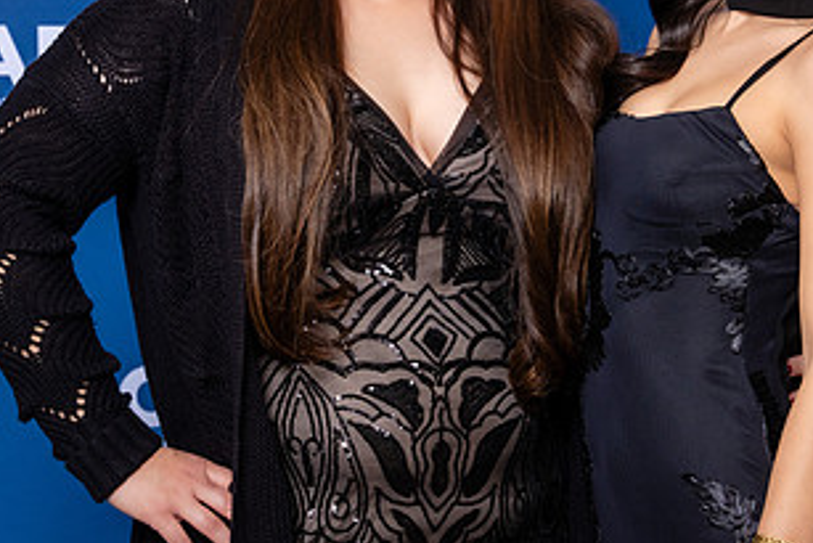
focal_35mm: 166
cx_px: 539
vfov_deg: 8.3
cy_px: 168
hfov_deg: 12.4
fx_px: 3750
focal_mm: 65
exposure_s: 1/200
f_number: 5.6
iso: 500
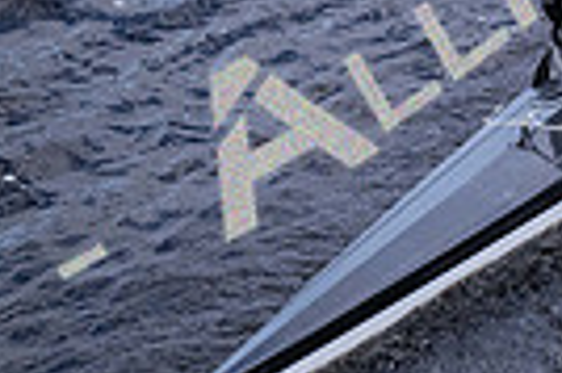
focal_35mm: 867
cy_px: -409
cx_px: 1061
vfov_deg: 1.6
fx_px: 13518
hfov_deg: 2.4
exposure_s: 1/2000
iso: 1600
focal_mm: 200
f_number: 2.8
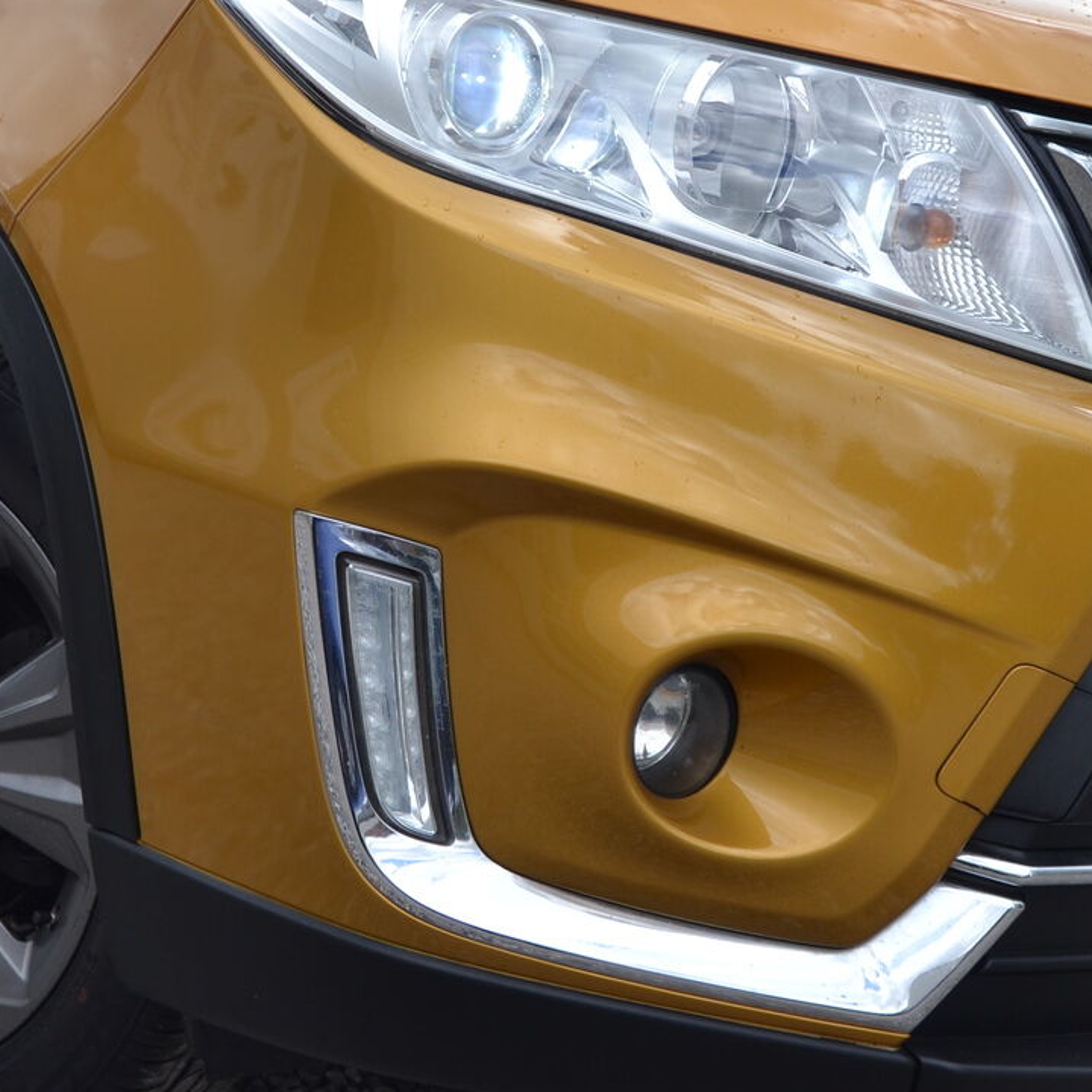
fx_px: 2427
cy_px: 343
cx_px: 475
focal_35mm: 68
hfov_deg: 25.3
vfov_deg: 25.2
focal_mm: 20
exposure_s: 1/200
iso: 100
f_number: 7.1
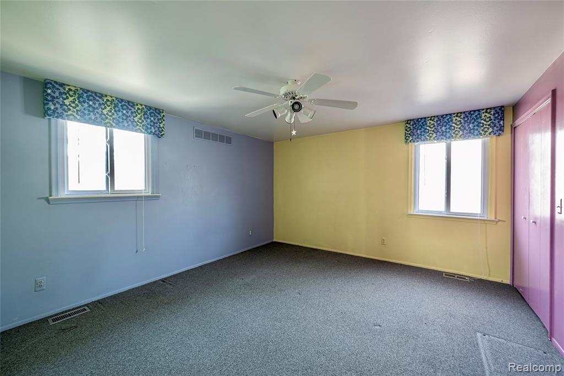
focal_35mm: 14
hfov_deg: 104.3
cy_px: 188
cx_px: 282
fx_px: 219
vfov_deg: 81.2
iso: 200
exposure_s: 1
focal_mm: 14
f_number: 8
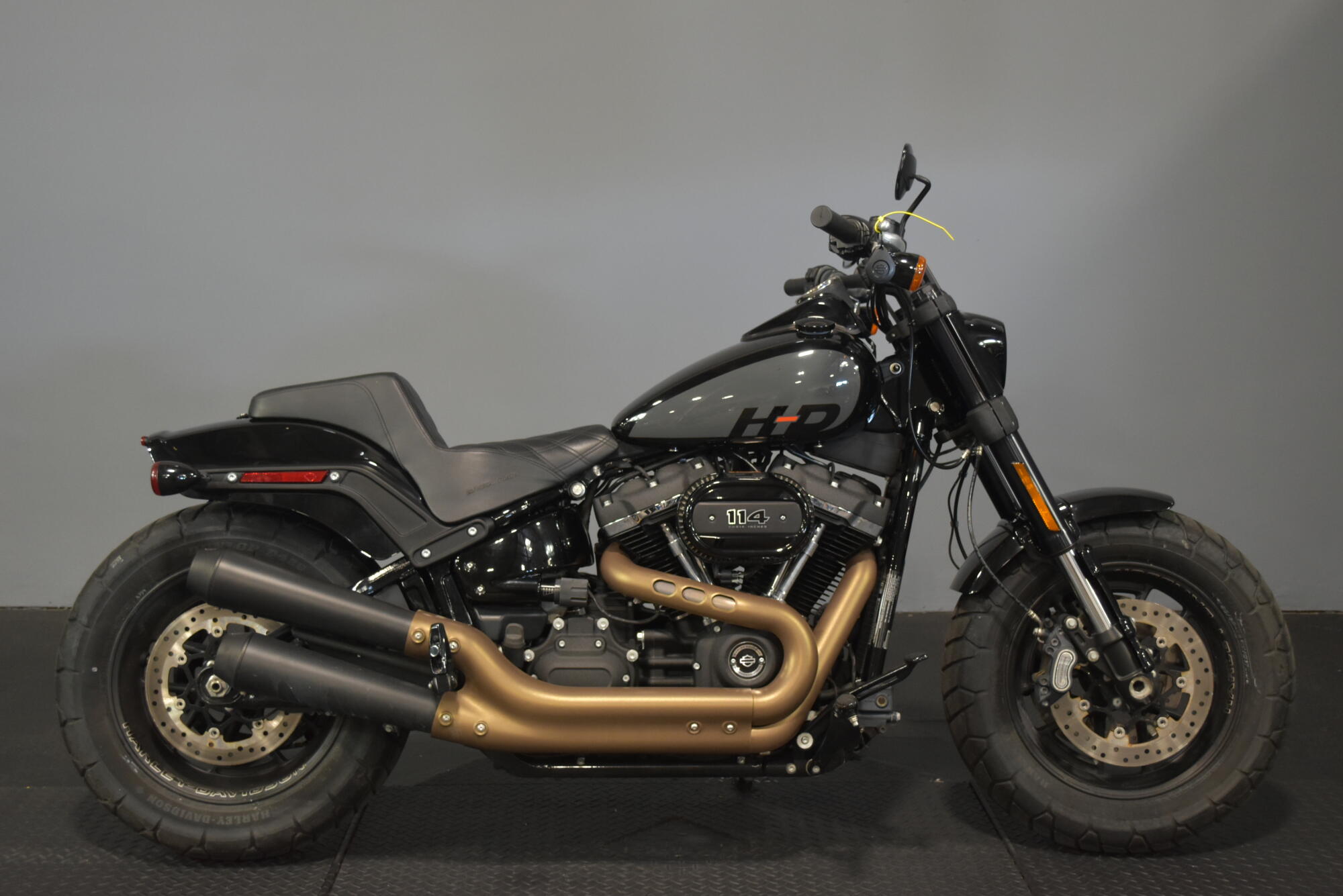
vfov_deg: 31.9
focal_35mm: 42
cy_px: 448
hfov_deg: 46.4
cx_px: 672
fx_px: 1567
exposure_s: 1/30
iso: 1250
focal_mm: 28
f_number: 4.5
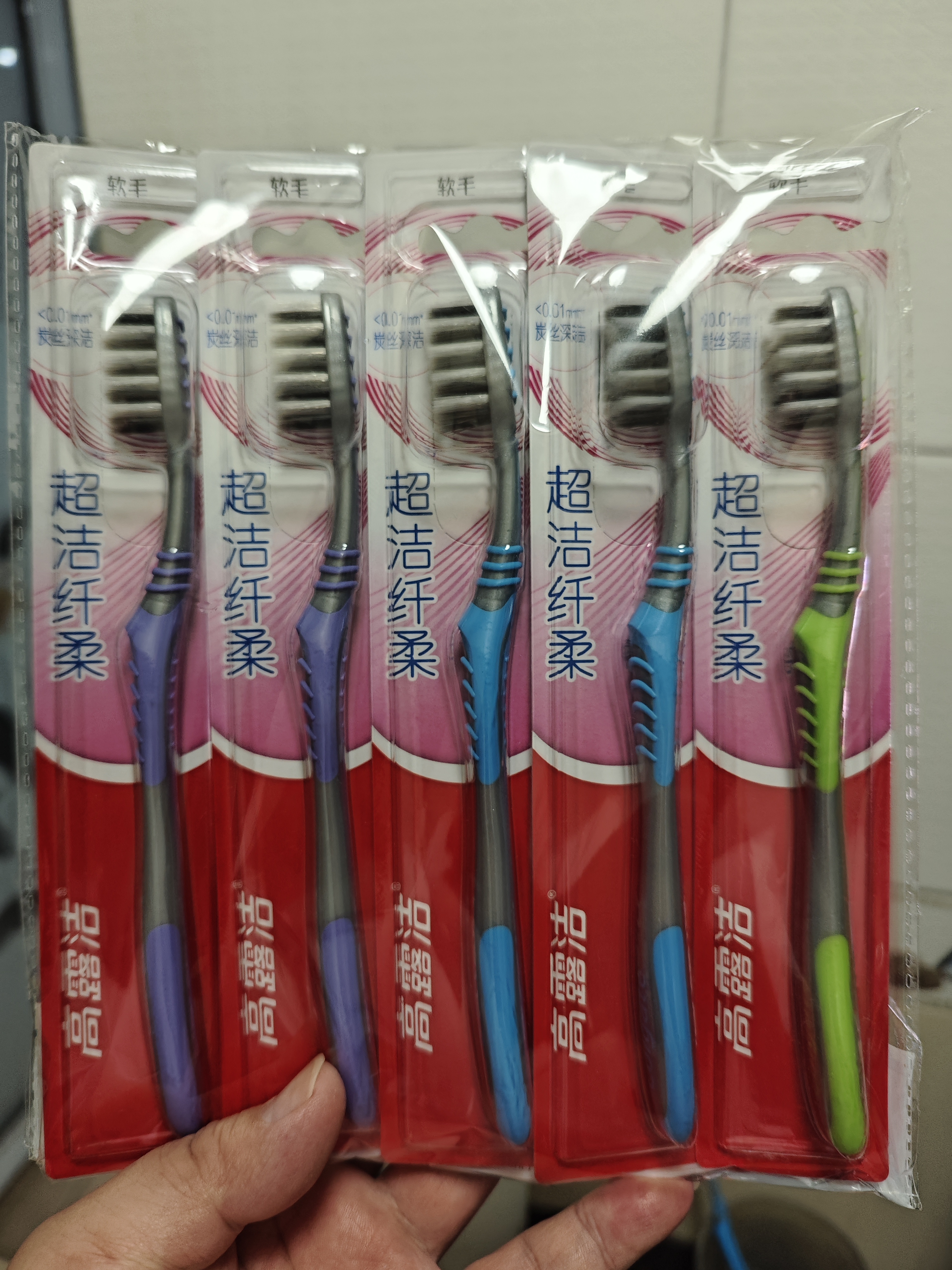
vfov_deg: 73.9
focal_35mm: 23
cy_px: 635
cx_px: 476
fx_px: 843
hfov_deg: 58.9
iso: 640
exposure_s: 1/33.4
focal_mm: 6.55
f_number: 1.6
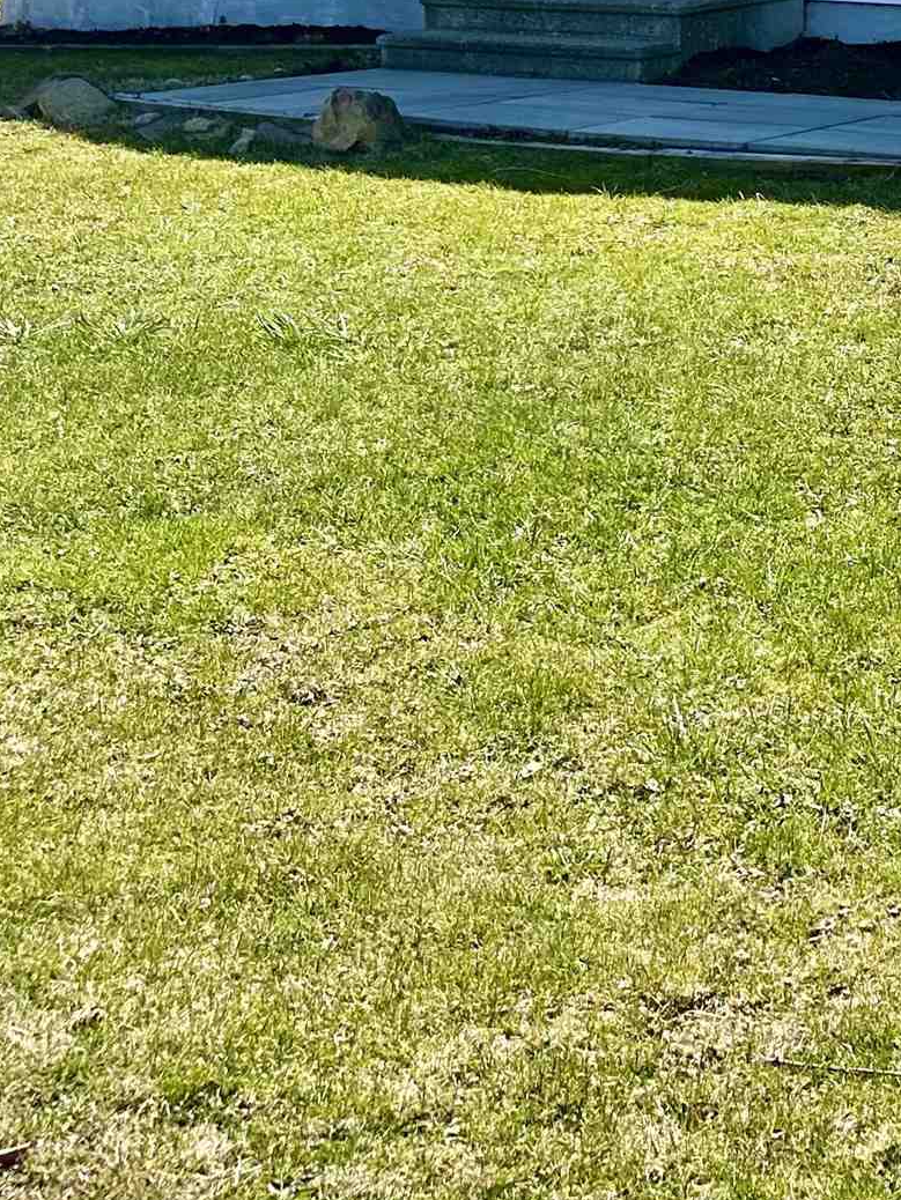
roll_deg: -1.4
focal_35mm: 71
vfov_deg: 25.7
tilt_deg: -2.4
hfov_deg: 18.5
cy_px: -61
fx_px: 2463
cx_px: 1329
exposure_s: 1/4016
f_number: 1.78
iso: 80
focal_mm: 6.86
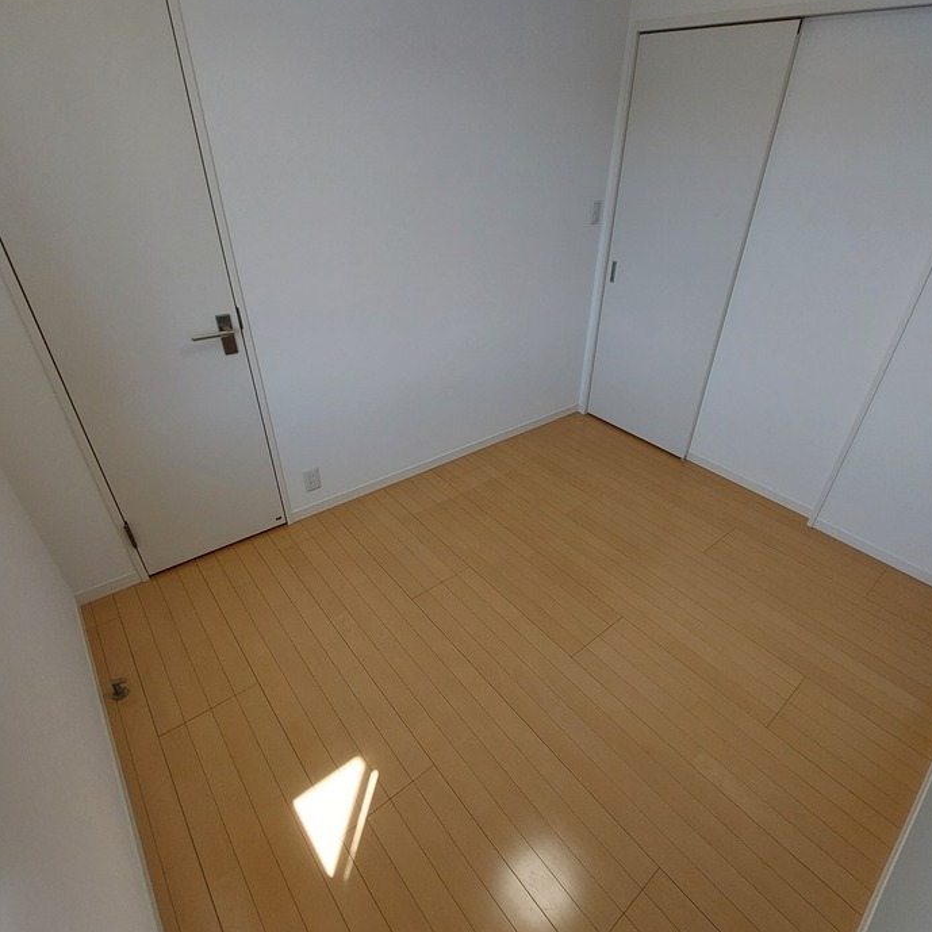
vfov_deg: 87.4
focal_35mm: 16
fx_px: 487
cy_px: 468
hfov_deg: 87.1
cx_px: 518
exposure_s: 1/120
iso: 64
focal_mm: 1.74
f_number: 2.2
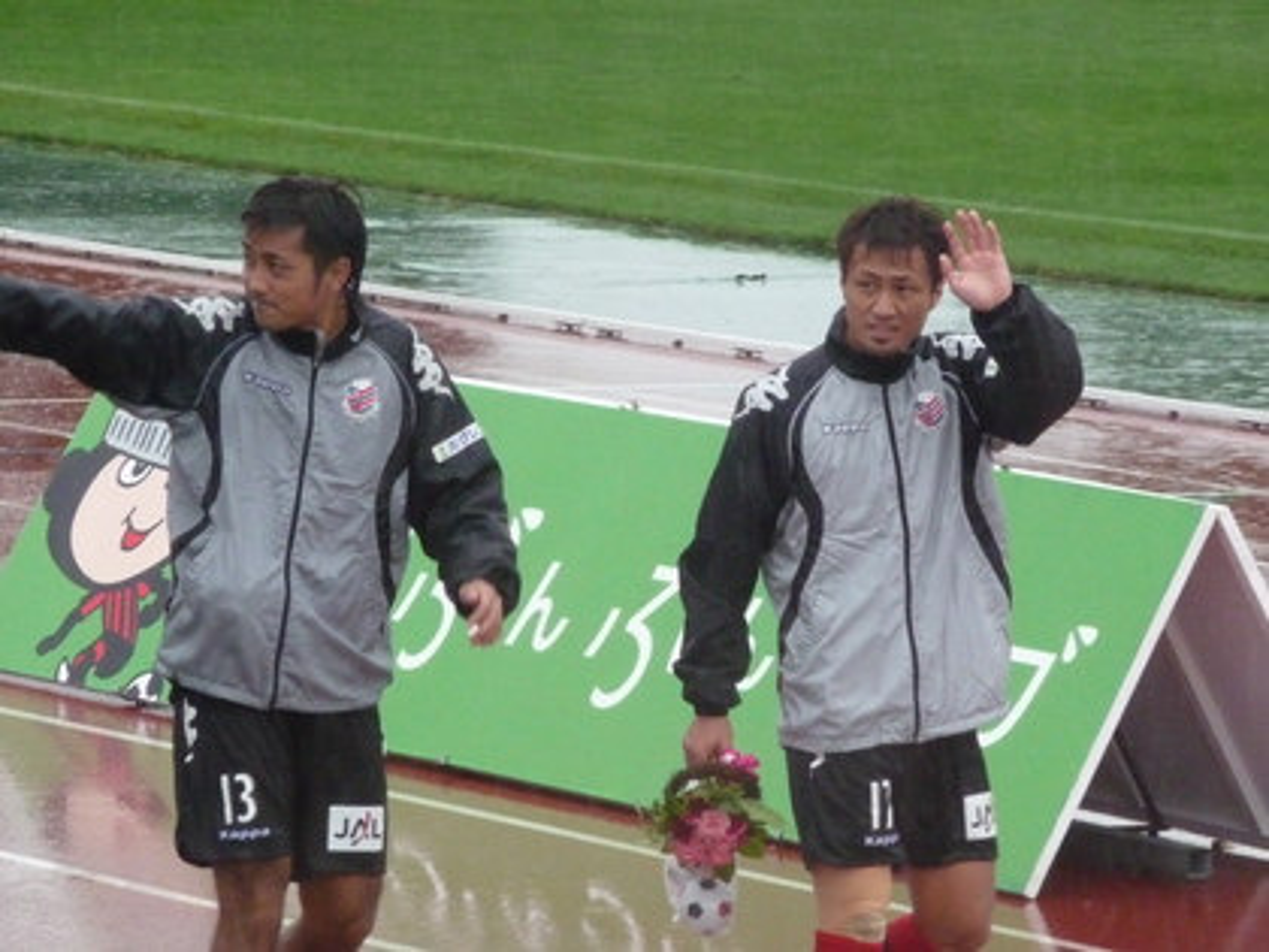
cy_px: 476
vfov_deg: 4.7
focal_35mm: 315
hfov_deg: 6.3
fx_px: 11548
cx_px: 634
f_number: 4.9
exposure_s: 1/200
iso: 800
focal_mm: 47
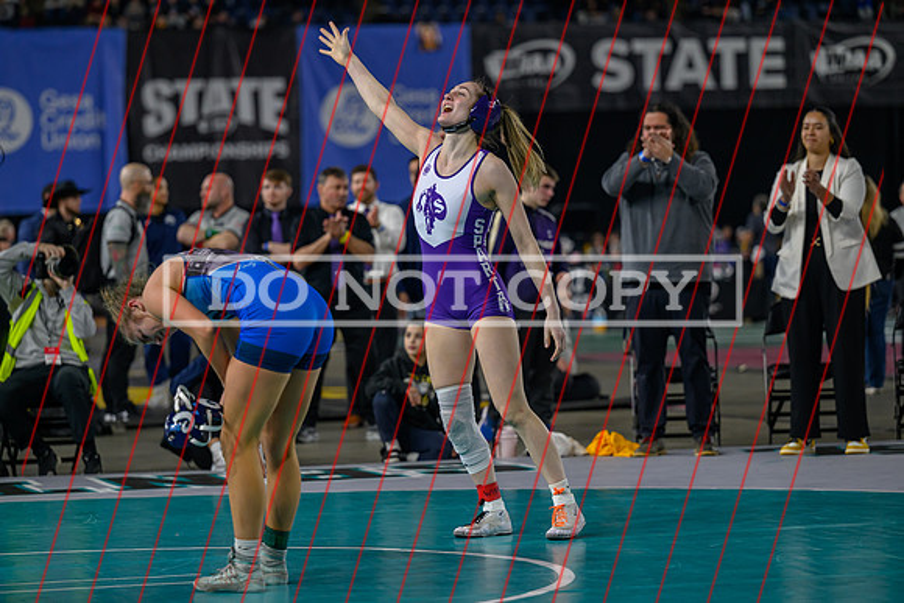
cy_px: 276
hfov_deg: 14.5
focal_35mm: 142
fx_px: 3554
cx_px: 443
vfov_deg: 9.7
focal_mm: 125
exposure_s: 1/800
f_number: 2.8
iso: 1400
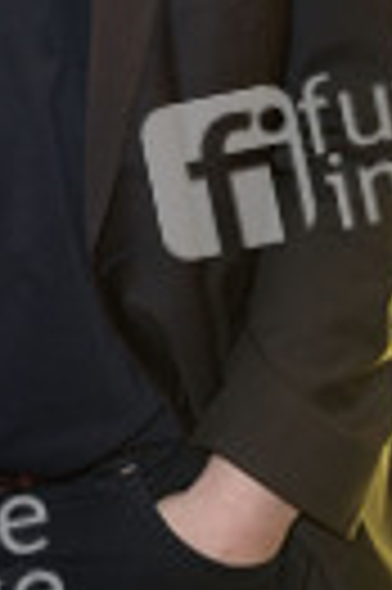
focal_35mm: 122
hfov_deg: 11.1
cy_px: -72
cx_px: -36
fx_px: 1998
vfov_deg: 16.3
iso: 1250
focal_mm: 40
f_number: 5.6
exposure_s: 1/40
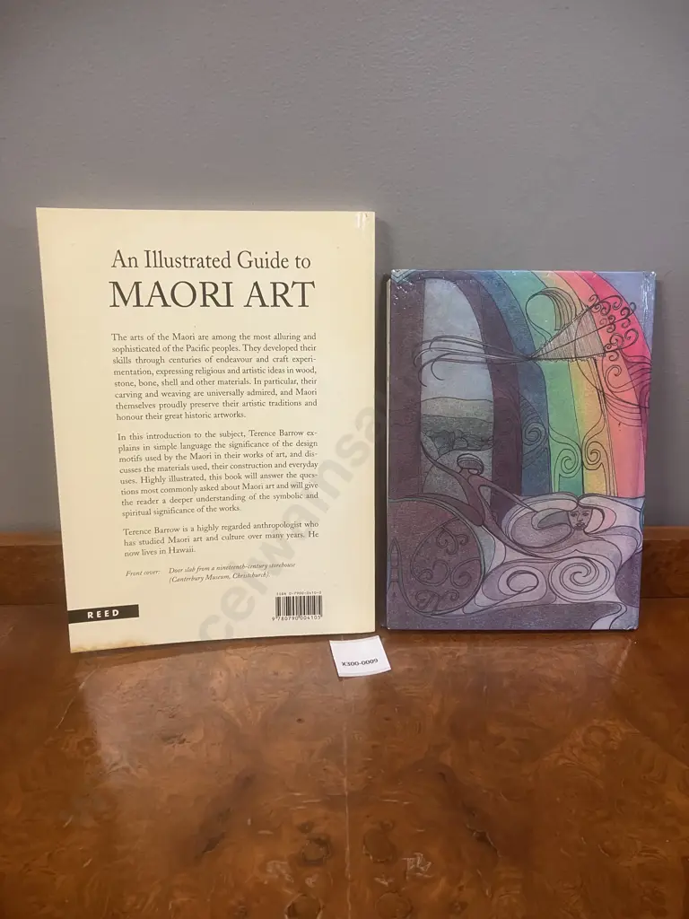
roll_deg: -0.5
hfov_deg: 49.7
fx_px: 743
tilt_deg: -22.0
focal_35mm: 28
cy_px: 460
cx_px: 344
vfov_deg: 63.4
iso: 125
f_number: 1.8
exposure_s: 1/50
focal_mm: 3.99
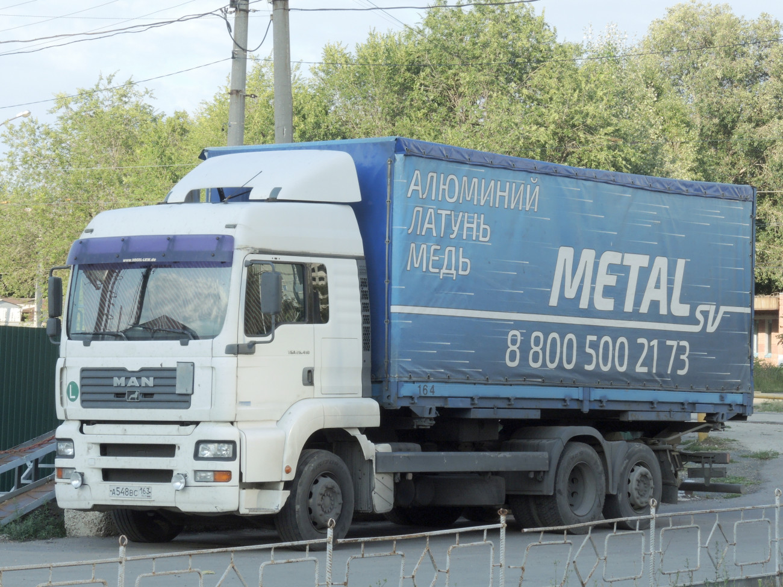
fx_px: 2646
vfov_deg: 12.7
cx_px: 392
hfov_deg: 16.8
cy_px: 294
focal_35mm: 117
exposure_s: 1/160
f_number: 8
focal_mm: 25
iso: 200
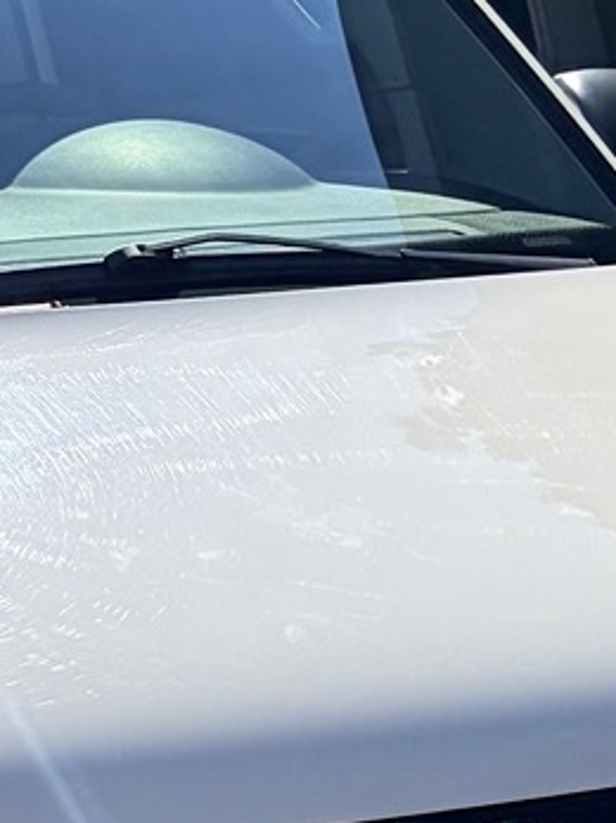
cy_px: 553
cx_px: -218
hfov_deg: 9.6
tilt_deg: -6.8
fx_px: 3585
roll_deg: +3.7
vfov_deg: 13.1
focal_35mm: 151
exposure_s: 1/7813
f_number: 1.6
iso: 64
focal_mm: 5.96
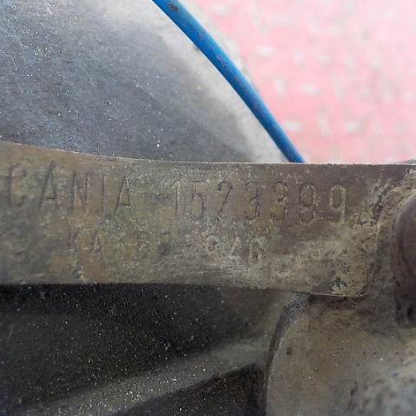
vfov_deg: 46.0
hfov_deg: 46.0
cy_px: 207
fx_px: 489
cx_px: 222
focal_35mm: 36
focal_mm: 4.1
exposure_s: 1/15
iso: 400
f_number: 3.3
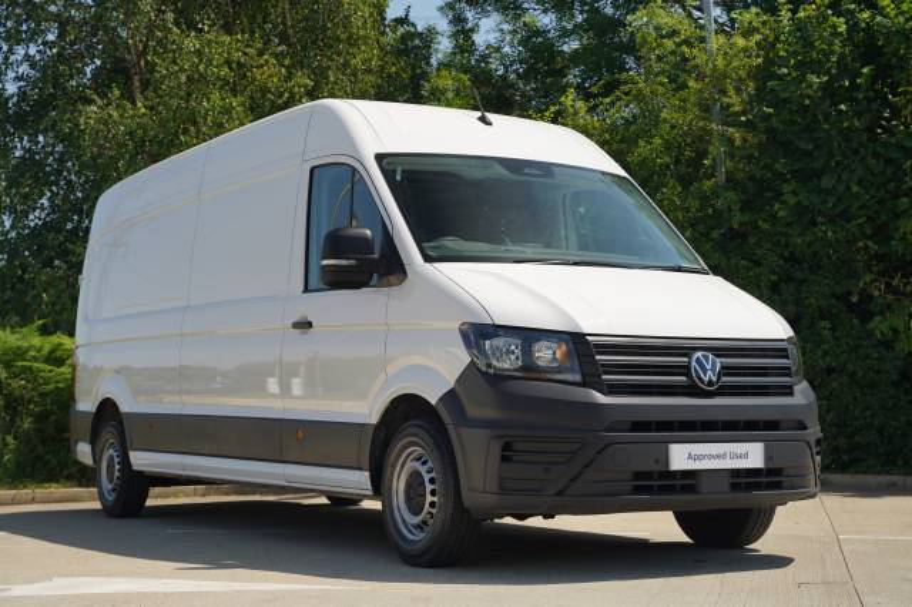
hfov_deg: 34.8
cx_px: 456
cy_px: 304
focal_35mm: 58
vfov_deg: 23.6
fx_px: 1456
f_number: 4.5
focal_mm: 57.5
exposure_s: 1/400
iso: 100
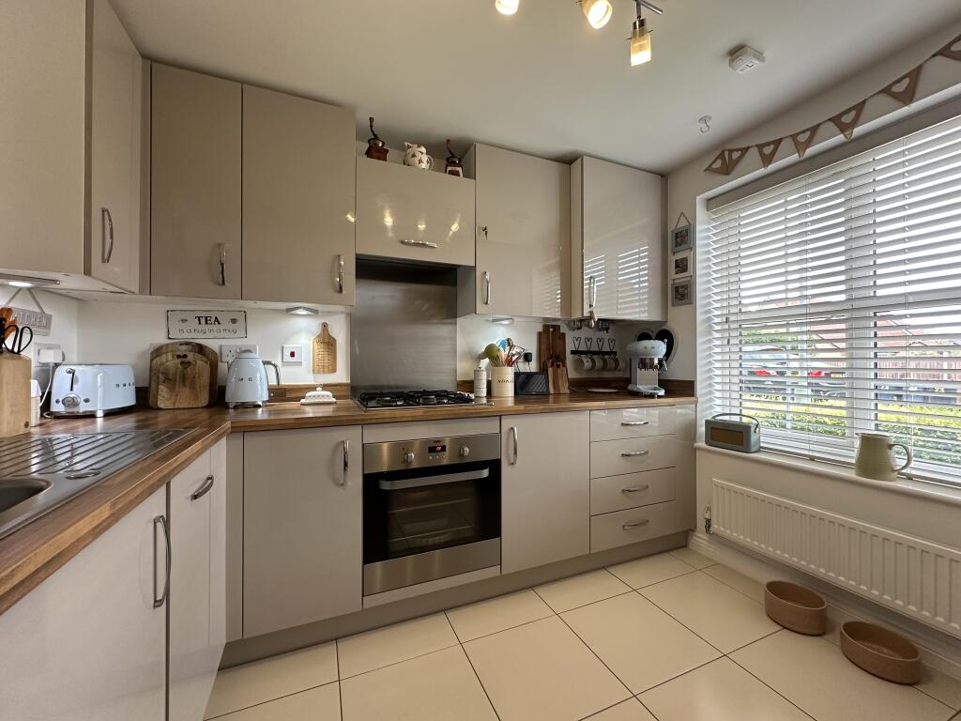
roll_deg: -0.5
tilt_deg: +1.1
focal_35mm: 14
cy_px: 360
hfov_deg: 102.1
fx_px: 389
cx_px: 480
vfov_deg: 85.7
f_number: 2.2
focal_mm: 2.22
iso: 125
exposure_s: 1/99
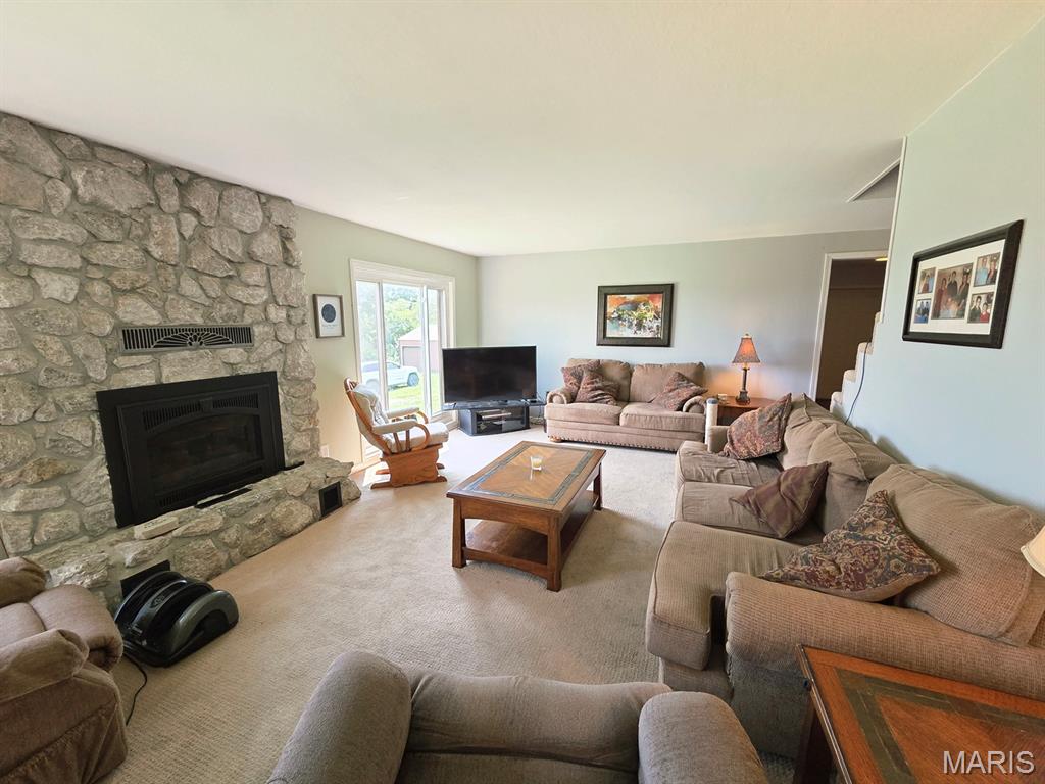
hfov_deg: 106.2
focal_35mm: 13
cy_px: 392
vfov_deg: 89.9
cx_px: 522
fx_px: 392
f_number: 2.2
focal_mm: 2.2
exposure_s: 1/120
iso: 250
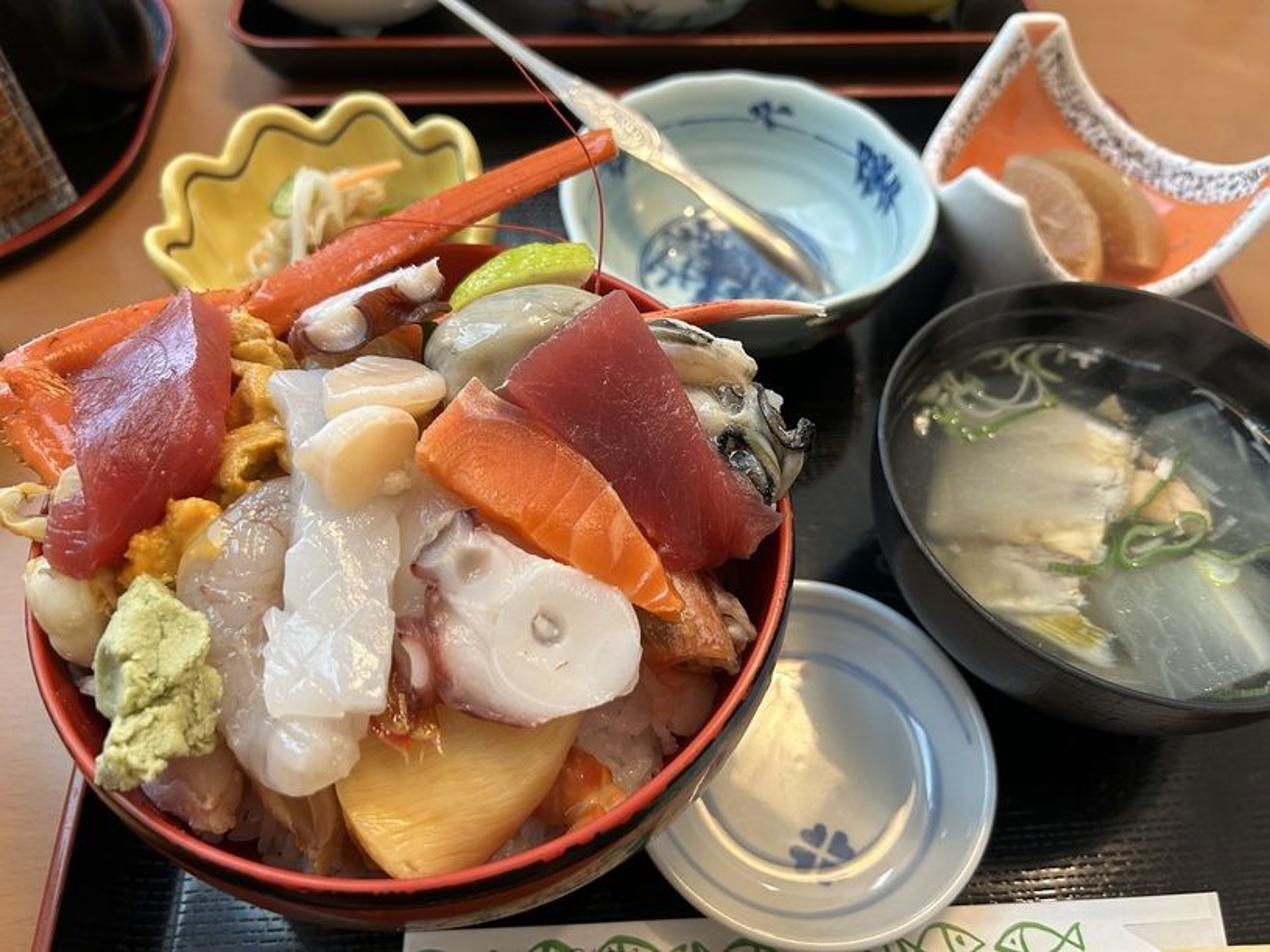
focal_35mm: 26
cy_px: 476
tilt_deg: -55.6
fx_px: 954
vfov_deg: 53.1
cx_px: 635
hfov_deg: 67.3
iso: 125
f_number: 1.5
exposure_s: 1/50
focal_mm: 5.7
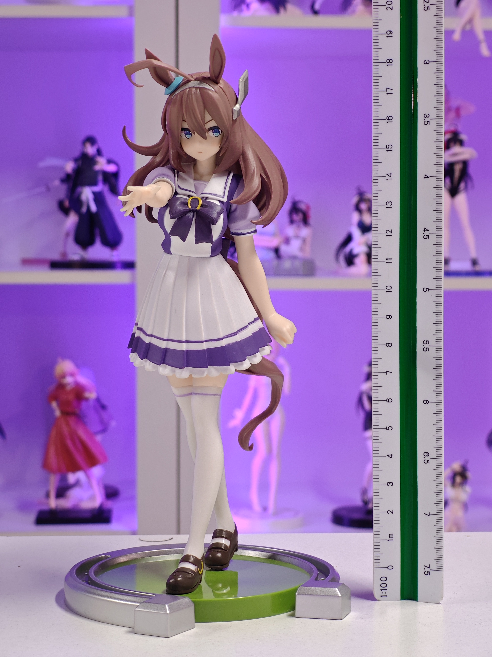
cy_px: 328
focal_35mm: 80
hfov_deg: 18.4
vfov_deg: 24.4
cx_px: 246
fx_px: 1516
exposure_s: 1/18.7
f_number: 2.4
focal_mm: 7.48
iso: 400
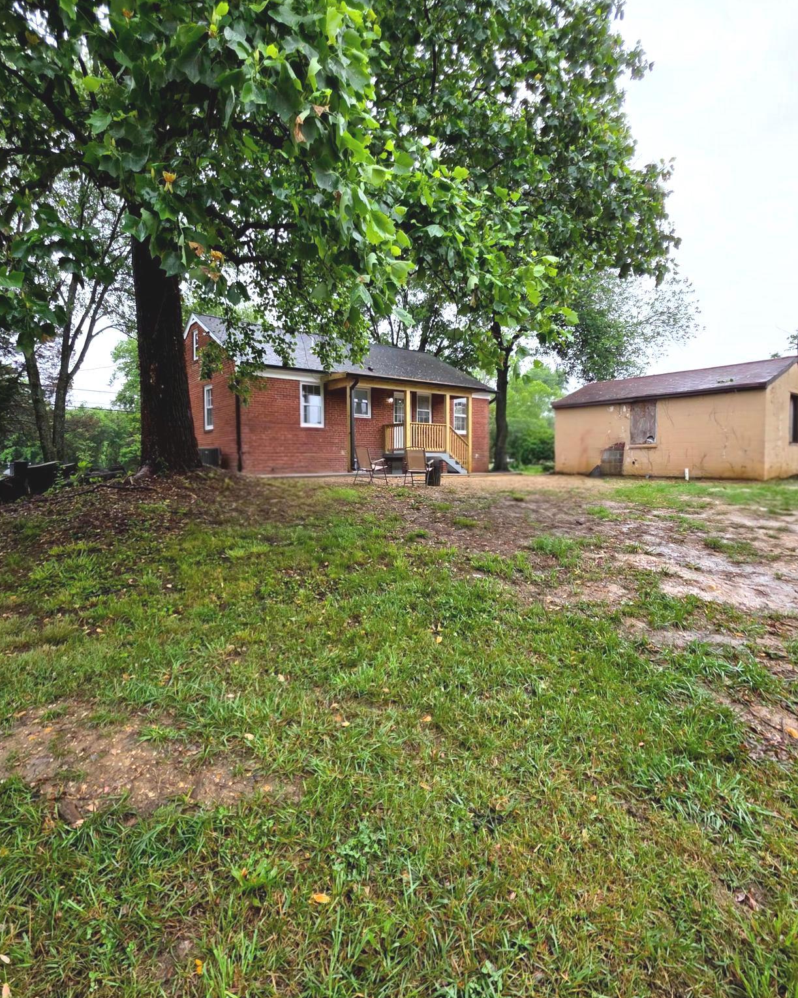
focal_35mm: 17
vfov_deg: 89.6
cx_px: 381
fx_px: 502
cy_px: 499
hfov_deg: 76.9
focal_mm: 2.2
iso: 40
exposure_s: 1/400
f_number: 1.9
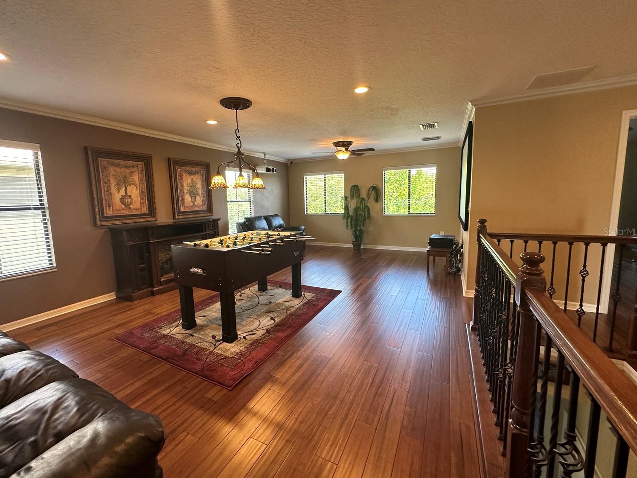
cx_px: 303
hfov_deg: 98.1
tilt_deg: -7.1
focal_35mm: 15
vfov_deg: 81.7
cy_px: 231
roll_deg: +1.5
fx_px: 276
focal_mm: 2.22
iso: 200
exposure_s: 1/120
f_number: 2.2
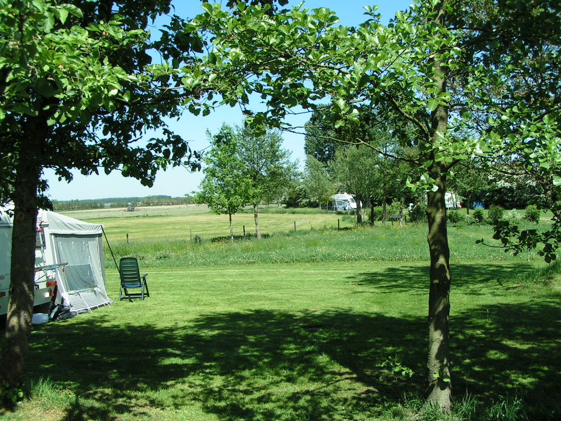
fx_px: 616
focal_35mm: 38
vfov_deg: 37.7
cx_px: 280
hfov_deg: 49.0
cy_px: 210
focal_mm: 5.8
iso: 50
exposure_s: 1/320
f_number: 5.6
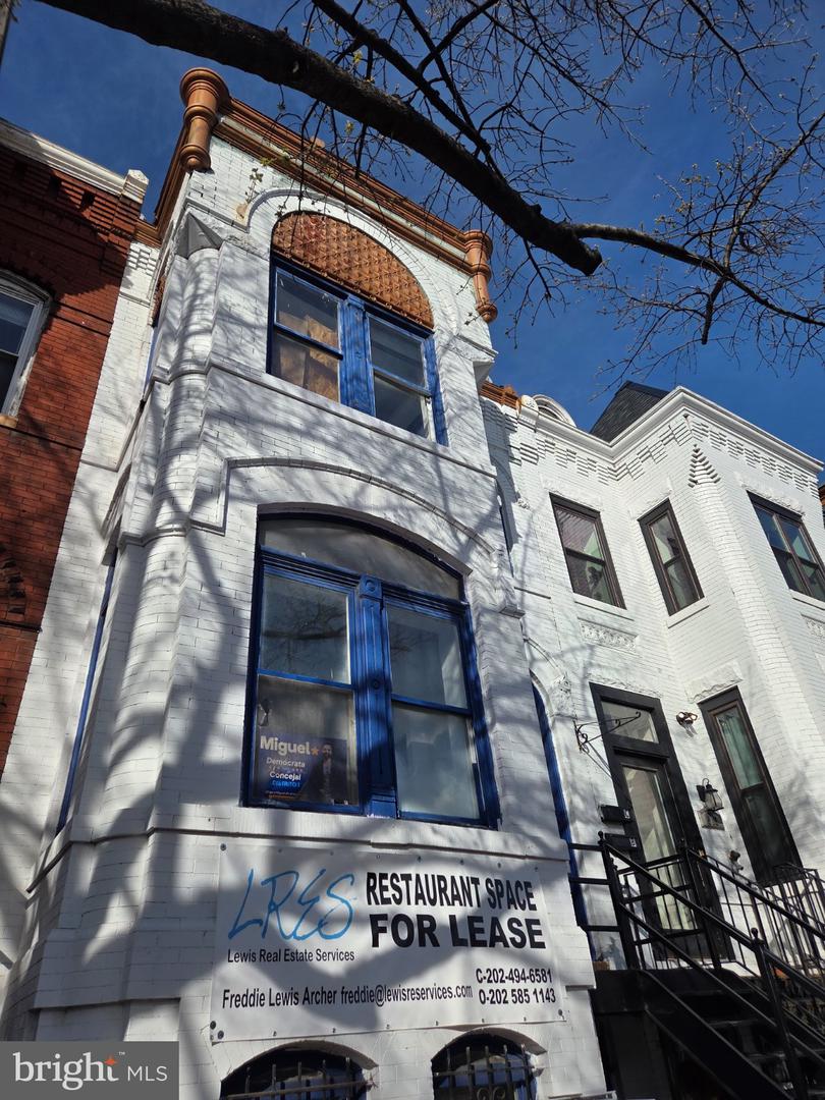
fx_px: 731
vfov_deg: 73.9
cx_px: 412
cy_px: 550
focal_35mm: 23
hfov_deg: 58.9
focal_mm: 5.4
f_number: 1.8
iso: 80
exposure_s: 1/7891
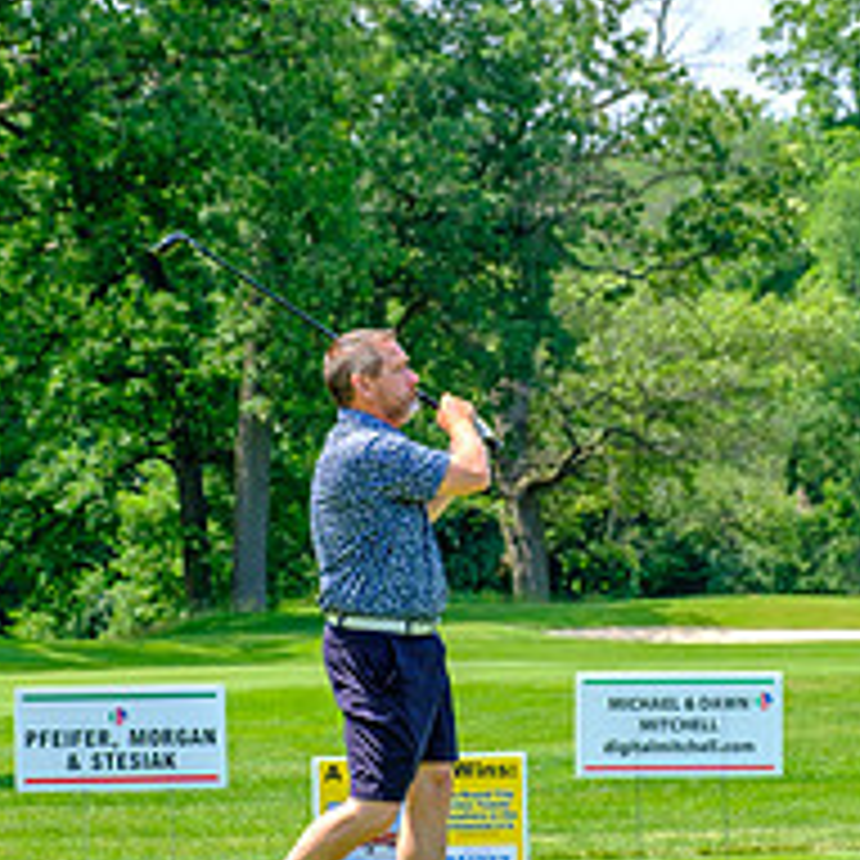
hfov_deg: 12.0
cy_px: 500
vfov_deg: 12.0
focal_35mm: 146
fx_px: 4104
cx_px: 495
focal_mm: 48.4
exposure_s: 1/500
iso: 200
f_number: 5
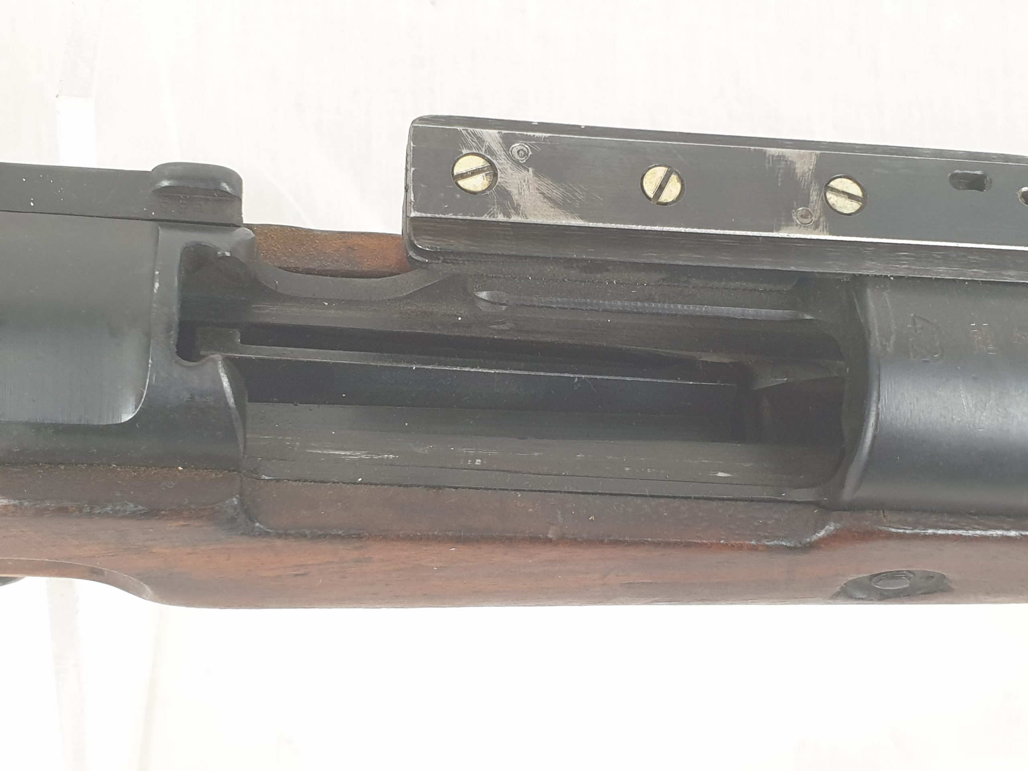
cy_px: 386
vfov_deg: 53.1
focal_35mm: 26
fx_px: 772
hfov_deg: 67.3
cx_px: 514
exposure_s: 1/50
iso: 200
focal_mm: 4.3
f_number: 2.4
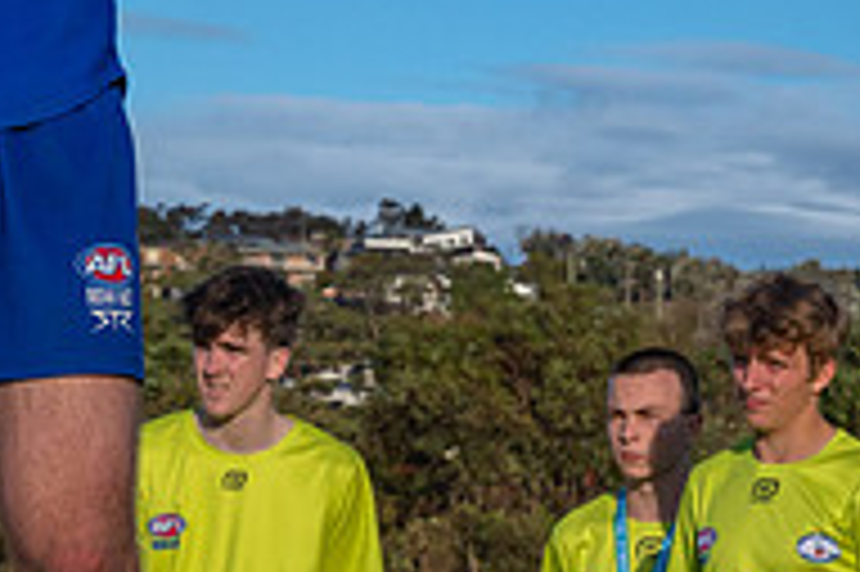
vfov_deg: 5.2
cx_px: 612
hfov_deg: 7.9
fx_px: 6206
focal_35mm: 260
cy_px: -191
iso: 400
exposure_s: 1/1600
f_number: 9
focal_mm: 55
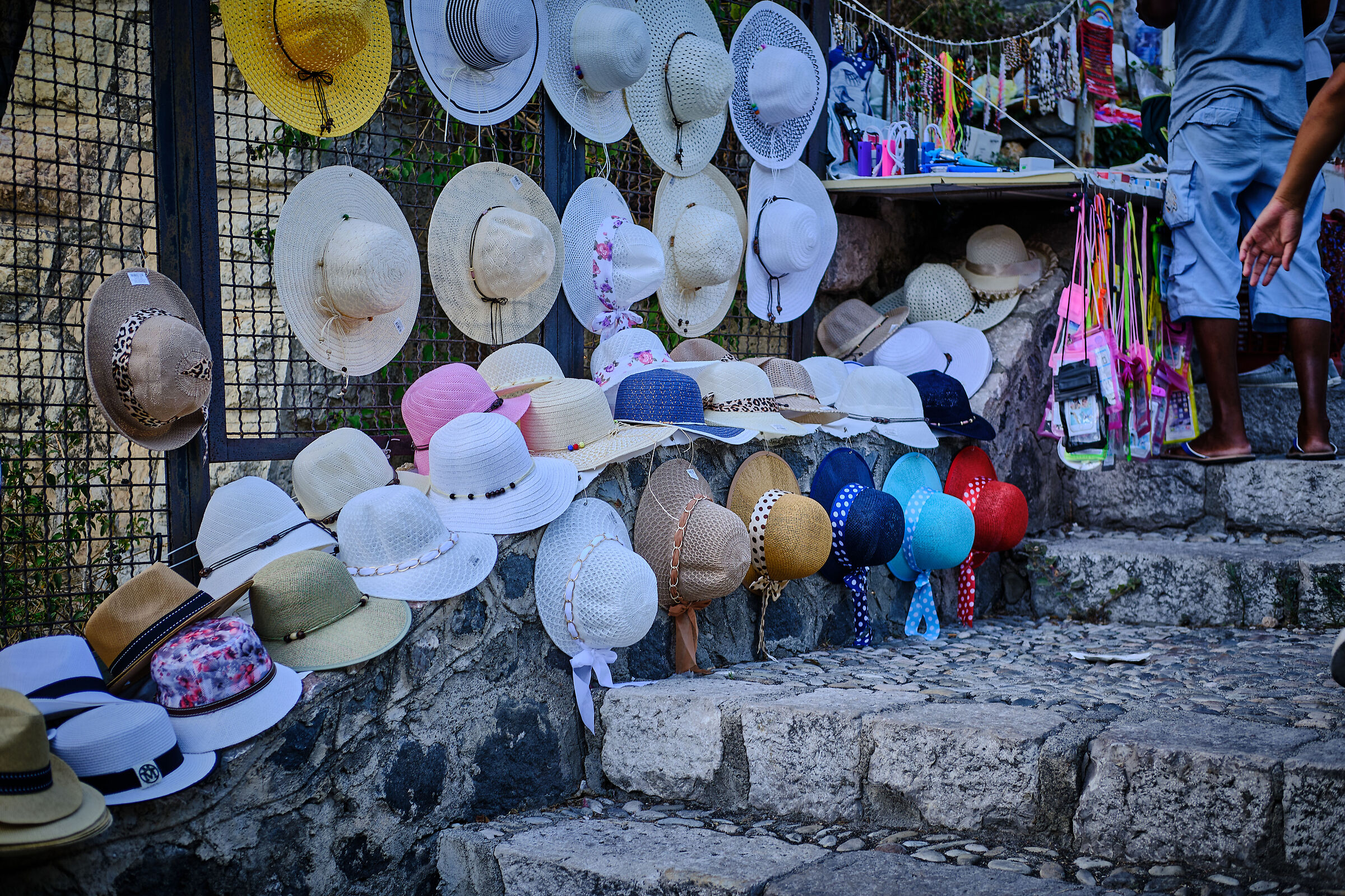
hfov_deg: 37.5
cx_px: 672
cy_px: 448
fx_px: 1980
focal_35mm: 53
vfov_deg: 25.5
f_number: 2.8
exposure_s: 1/250
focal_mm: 35
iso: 160
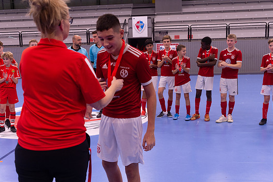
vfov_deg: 31.8
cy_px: 98
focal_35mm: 42
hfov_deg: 46.4
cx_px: 125
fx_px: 318
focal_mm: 38
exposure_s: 1/200
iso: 2200
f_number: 3.5
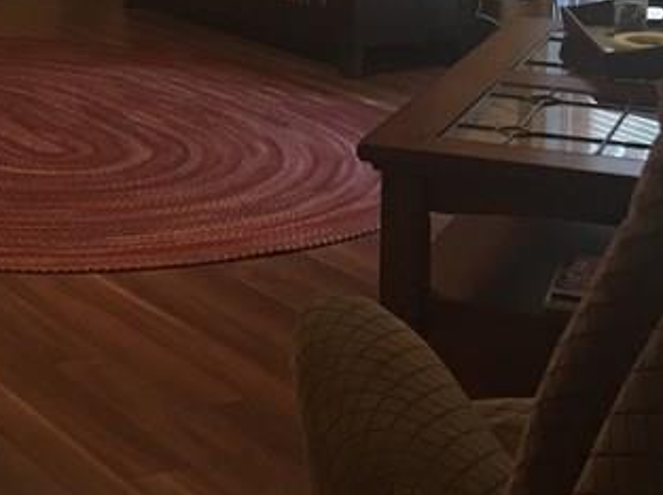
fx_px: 1817
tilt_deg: -5.2
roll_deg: +1.1
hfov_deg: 19.9
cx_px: -30
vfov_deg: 14.9
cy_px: -127
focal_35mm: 95
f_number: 2.2
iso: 80
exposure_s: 1/15
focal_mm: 4.15
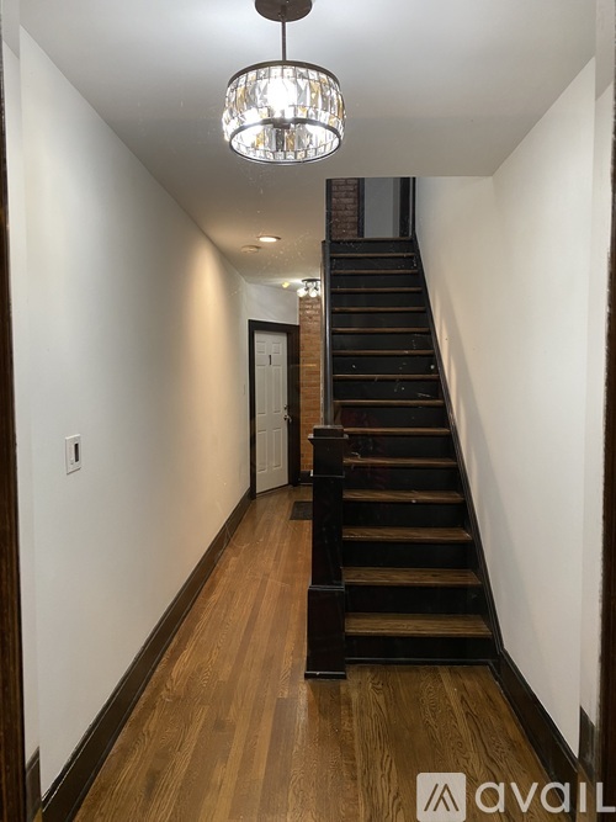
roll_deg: +0.9
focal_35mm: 26
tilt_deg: -3.0
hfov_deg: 53.0
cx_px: 308
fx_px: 617
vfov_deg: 67.3
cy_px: 411
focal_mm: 4.25
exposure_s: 1/60
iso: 160
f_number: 1.8
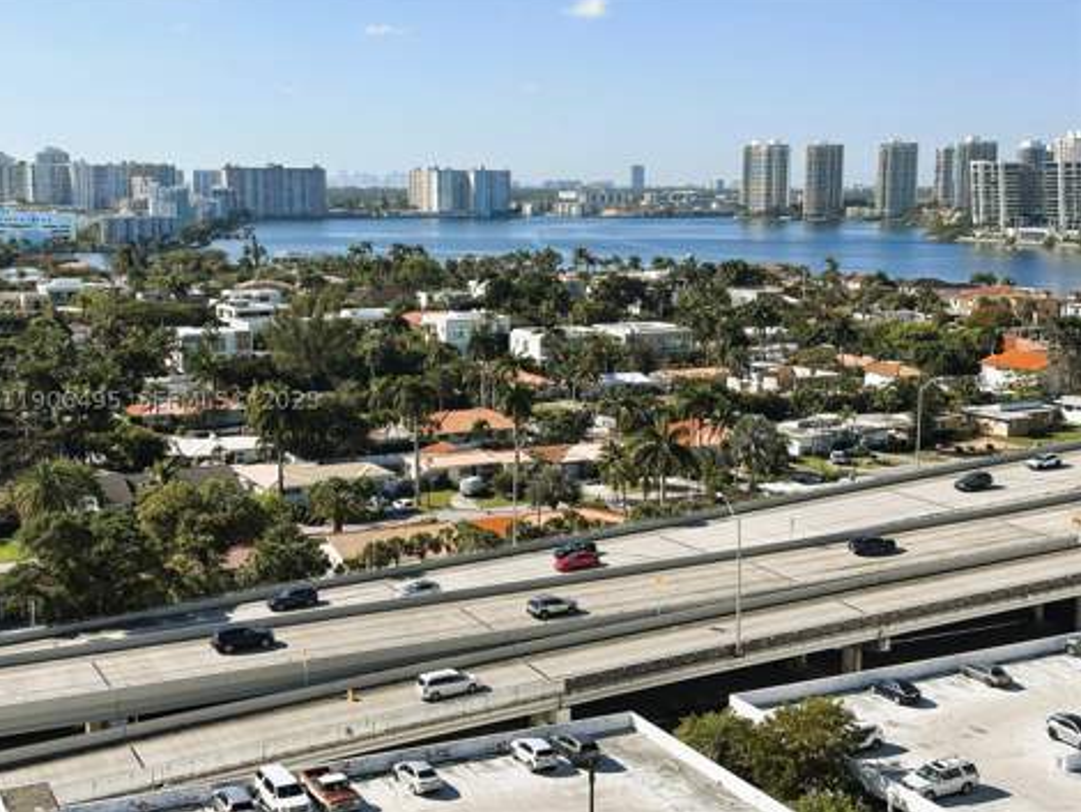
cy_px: 400
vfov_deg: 29.7
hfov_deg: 38.9
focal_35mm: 49
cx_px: 531
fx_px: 1531
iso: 64
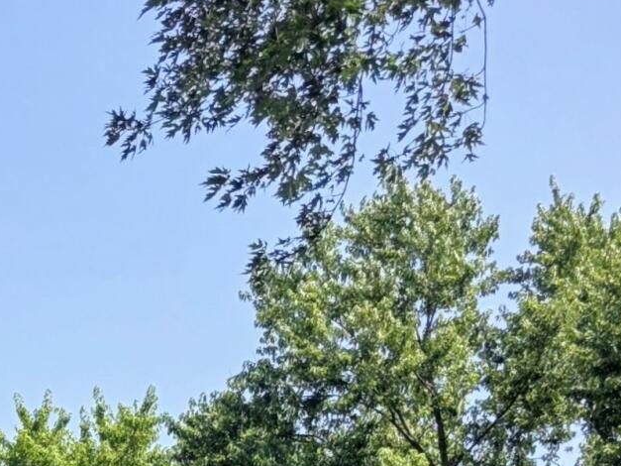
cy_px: 1068
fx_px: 1973
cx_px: -612
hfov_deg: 14.8
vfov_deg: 11.5
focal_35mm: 110
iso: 80
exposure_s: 1/2745
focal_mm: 6.3
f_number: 1.7
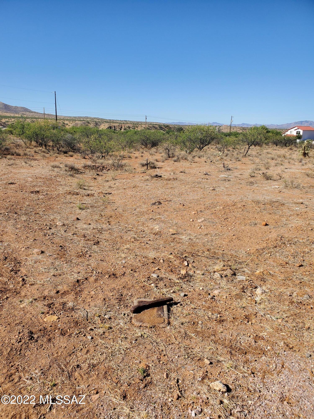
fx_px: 314
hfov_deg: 53.1
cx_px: 157
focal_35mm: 26
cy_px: 210
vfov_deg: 67.3
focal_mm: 4.3
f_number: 2.4
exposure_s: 1/1458
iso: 50
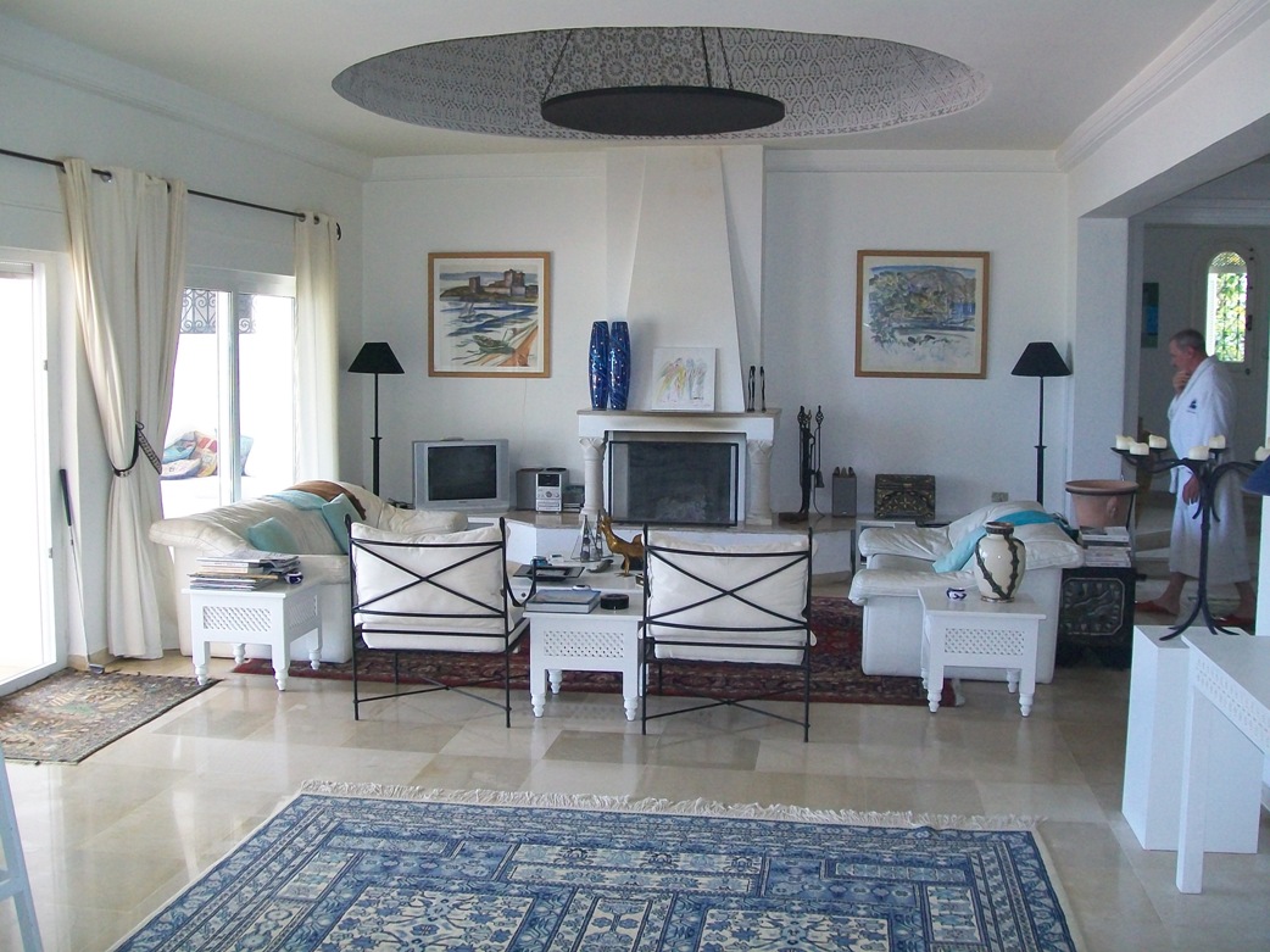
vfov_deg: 39.6
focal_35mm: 36
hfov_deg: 51.4
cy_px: 476
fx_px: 1320
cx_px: 635
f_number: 2.7
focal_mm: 6
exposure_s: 1/80
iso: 160
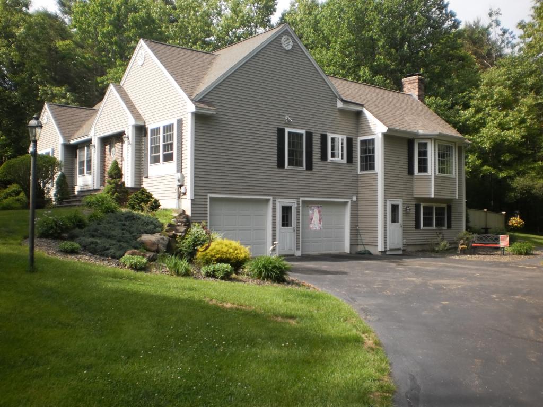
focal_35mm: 36
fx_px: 565
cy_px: 204
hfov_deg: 51.4
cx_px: 272
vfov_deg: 39.7
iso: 100
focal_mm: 6.3
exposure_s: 1/500
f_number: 3.1
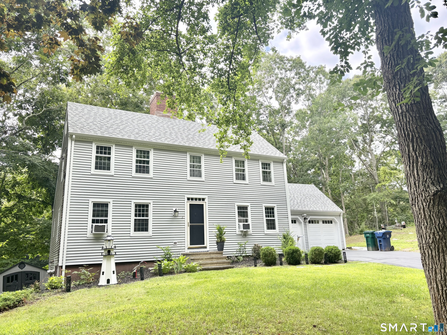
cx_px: 224
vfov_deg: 53.1
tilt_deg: +15.5
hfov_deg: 67.3
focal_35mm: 26
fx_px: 336
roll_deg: +2.2
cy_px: 168
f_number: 1.6
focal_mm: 5.96
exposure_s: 1/736
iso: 50
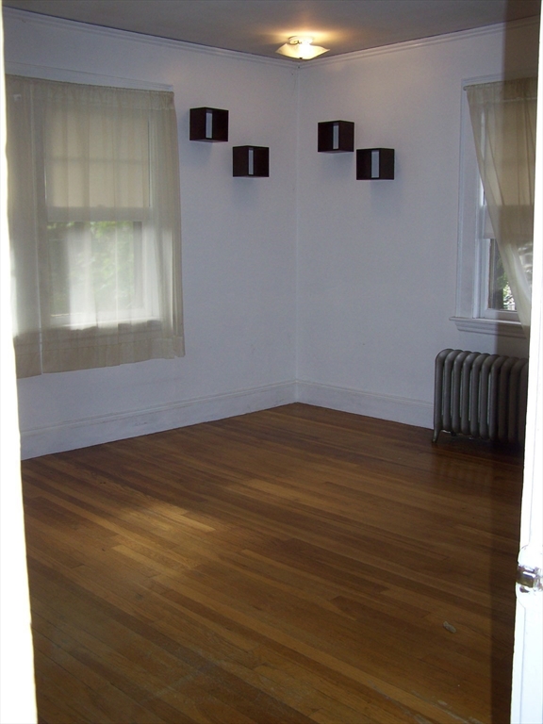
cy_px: 362
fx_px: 795
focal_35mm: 38
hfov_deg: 37.7
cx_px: 272
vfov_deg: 49.0
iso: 80
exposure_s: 1/60
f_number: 2.8
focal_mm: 6.3
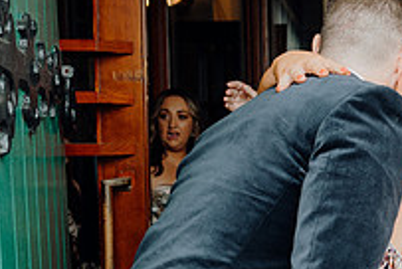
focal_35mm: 77
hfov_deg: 24.8
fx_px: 861
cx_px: 418
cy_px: 199
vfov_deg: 17.7
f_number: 3.5
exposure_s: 1/200
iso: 320
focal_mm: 27
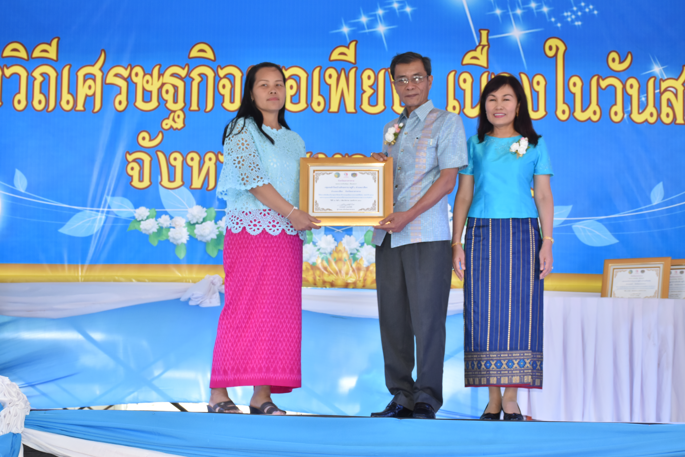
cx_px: 342
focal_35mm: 75
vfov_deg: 18.2
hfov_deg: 27.0
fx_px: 1427
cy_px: 228
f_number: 8
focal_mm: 50
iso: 800
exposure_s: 1/200
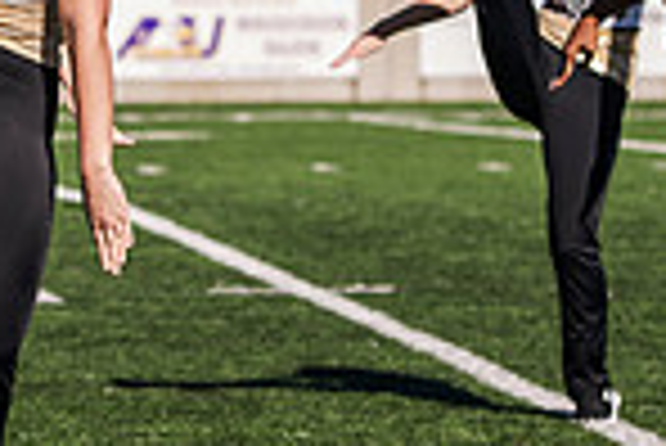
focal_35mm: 361
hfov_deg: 5.7
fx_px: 6685
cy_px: -52
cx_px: 18
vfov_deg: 3.8
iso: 100
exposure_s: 1/1000
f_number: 3.5
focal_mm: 92
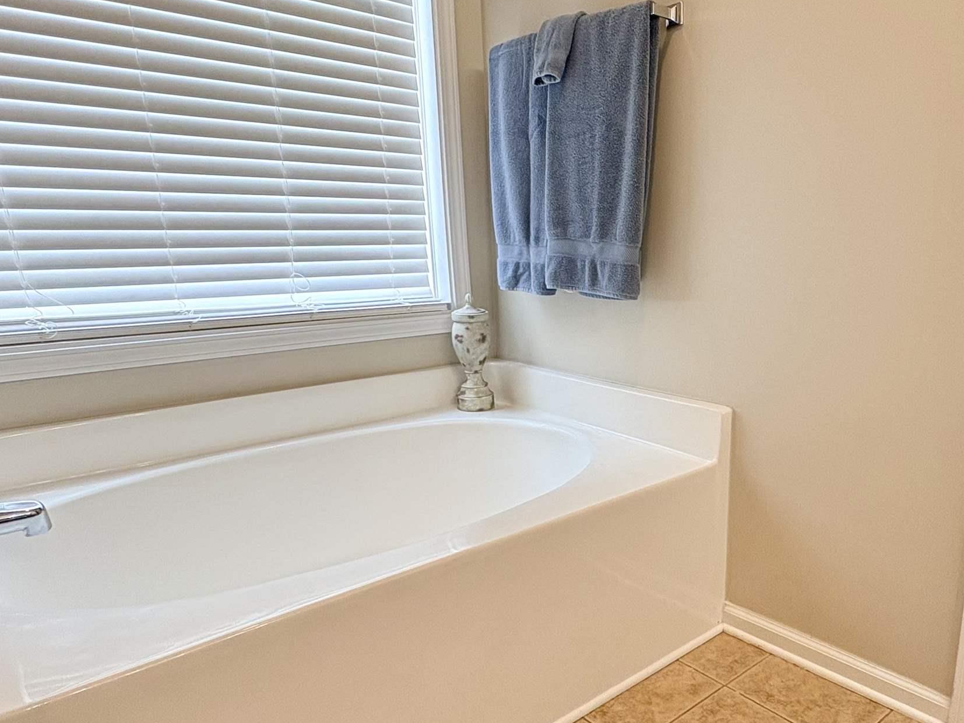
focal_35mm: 26
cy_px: 422
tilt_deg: -13.0
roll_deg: +1.1
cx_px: 625
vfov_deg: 52.8
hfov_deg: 65.9
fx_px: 724
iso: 125
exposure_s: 1/120
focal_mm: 2.22
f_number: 2.2
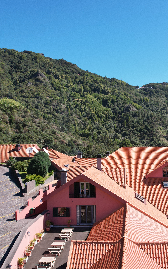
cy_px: 135
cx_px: 134
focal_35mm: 34
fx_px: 249
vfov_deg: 56.7
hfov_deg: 36.0
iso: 140
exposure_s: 1/1250
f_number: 2.8
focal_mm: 8.38
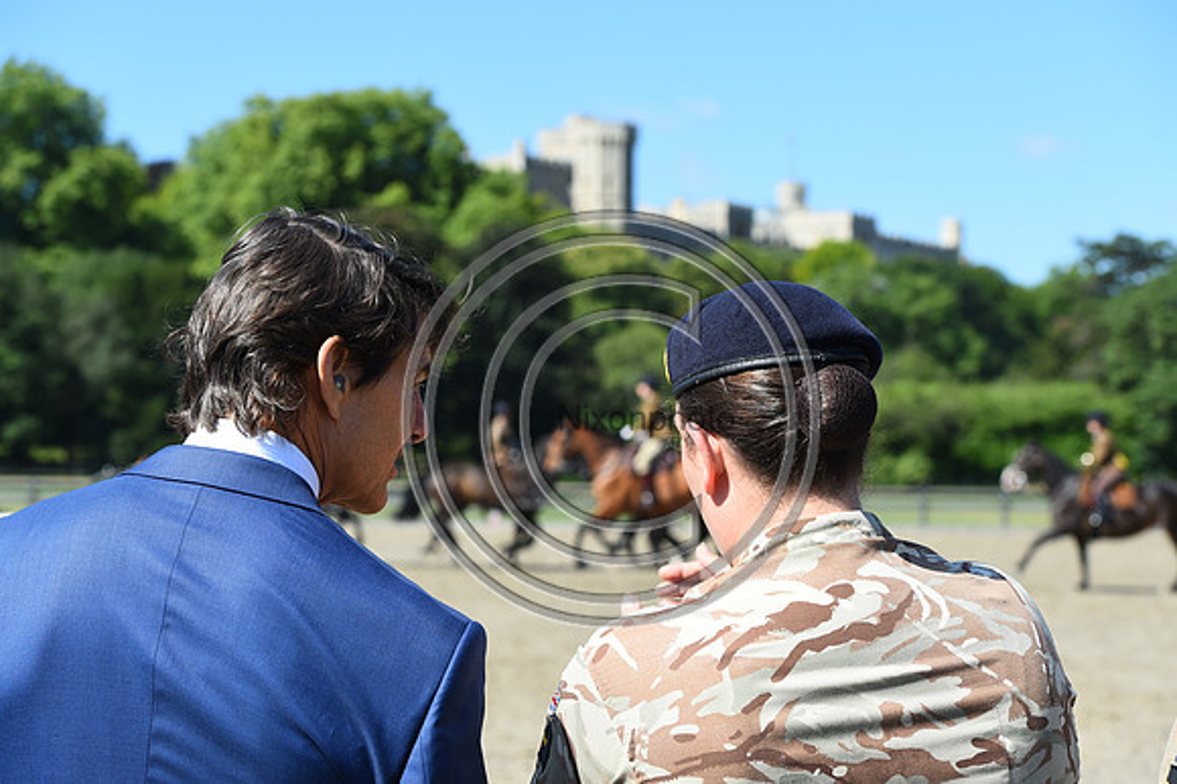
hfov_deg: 28.9
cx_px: 588
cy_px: 392
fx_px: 2287
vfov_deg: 19.4
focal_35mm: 70
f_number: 6.3
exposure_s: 1/1250
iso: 450
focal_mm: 70
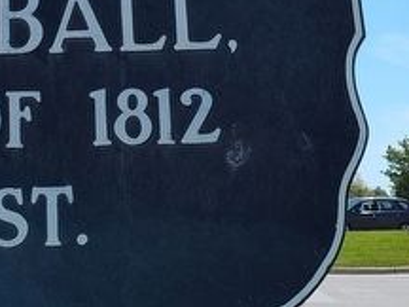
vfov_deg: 17.0
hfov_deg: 22.5
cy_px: 0
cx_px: 42
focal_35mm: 85
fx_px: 1004
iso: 100
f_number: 1.8
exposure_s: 1/1576
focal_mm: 5.56
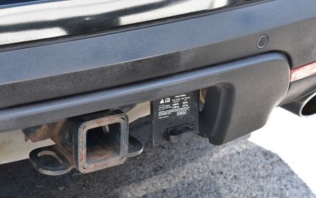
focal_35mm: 99
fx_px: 853
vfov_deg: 13.2
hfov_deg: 20.9
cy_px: 142
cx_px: 95
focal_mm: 46
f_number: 9
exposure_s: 1/100
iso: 400
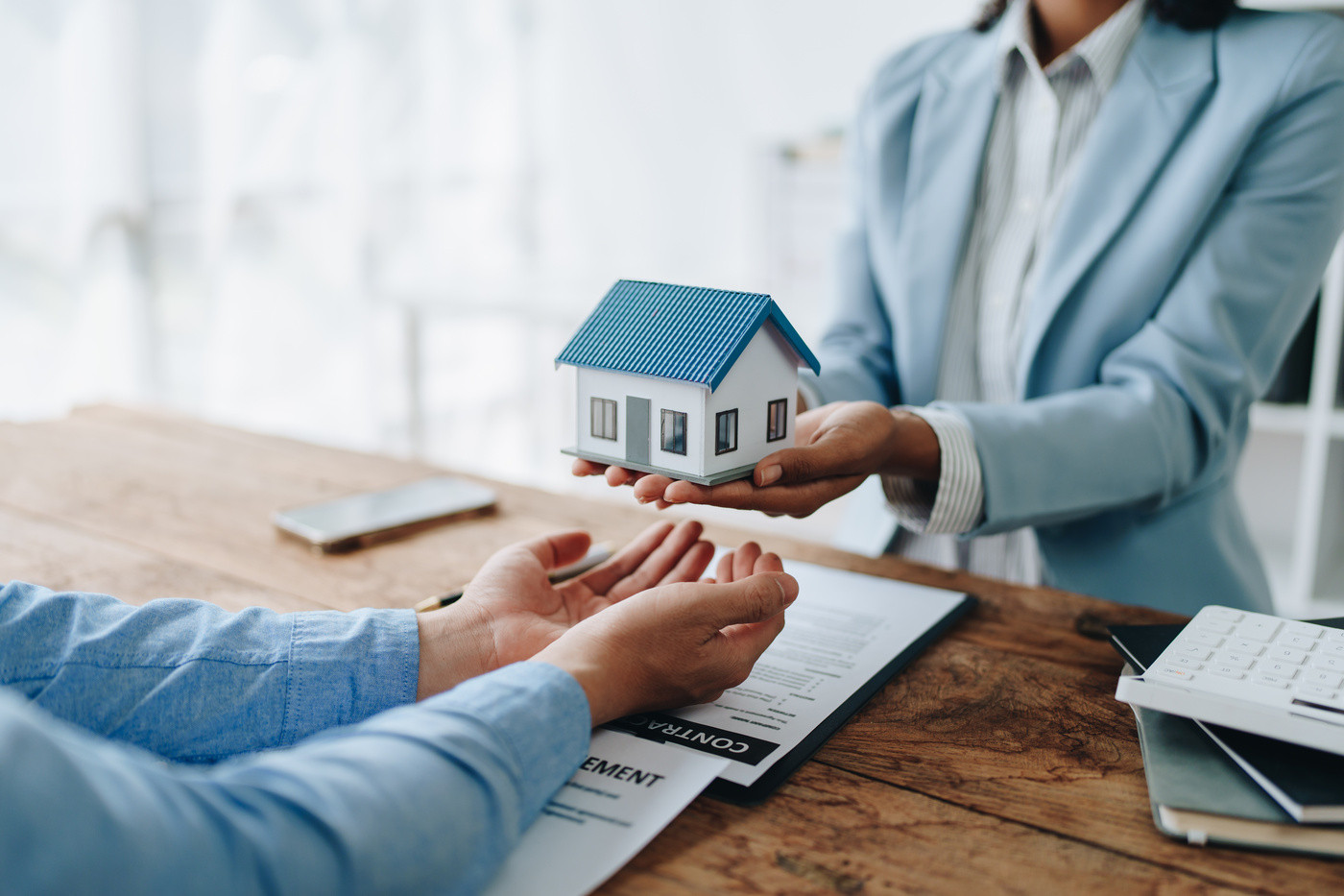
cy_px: 448
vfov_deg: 37.8
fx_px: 1306
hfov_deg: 54.4
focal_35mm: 35
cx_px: 672
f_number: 1.4
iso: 100
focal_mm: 35
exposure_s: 1/1000
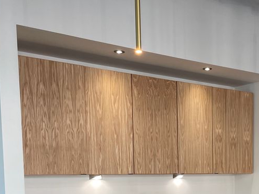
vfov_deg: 23.6
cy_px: 216
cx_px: 198
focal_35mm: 58
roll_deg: +0.4
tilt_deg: -5.9
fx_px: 434
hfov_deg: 32.5
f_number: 1.6
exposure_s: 1/100
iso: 64
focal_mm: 4.2
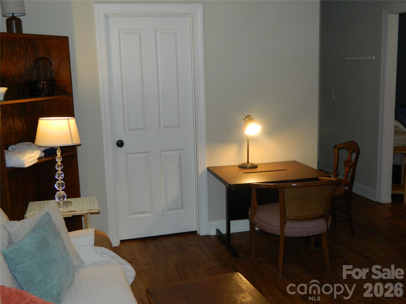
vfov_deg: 35.1
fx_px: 481
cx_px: 203
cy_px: 152
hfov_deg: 45.8
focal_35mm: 41
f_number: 3.5
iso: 200
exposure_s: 1/40
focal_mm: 7.3
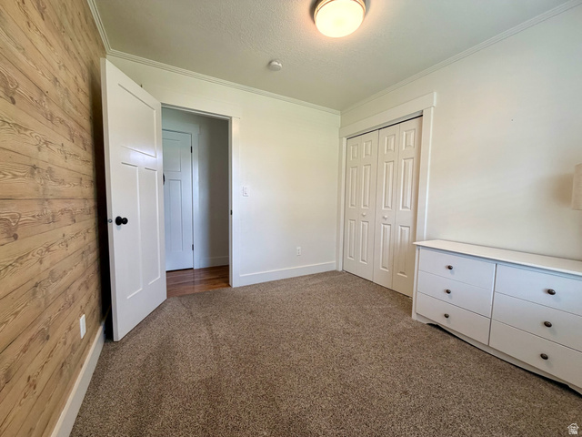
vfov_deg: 85.7
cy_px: 218
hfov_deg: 102.1
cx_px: 291
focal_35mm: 14
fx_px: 235
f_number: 2.2
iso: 200
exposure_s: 1/120
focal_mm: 2.22
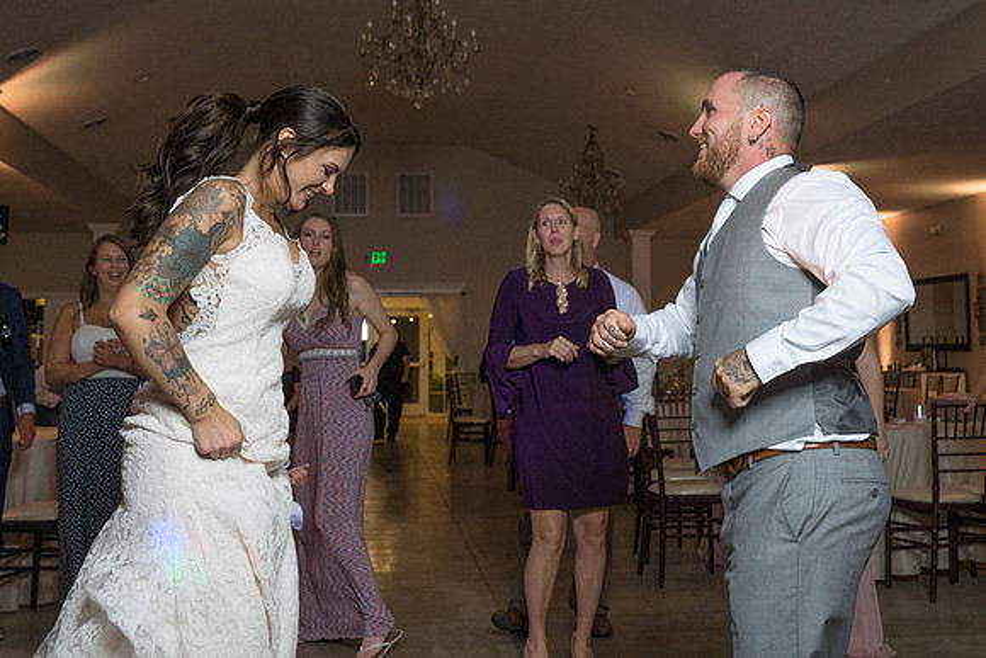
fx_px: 1249
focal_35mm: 46
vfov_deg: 29.5
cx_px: 552
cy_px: 290
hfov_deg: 43.0
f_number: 5.6
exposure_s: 1/200
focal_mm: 40
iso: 2000
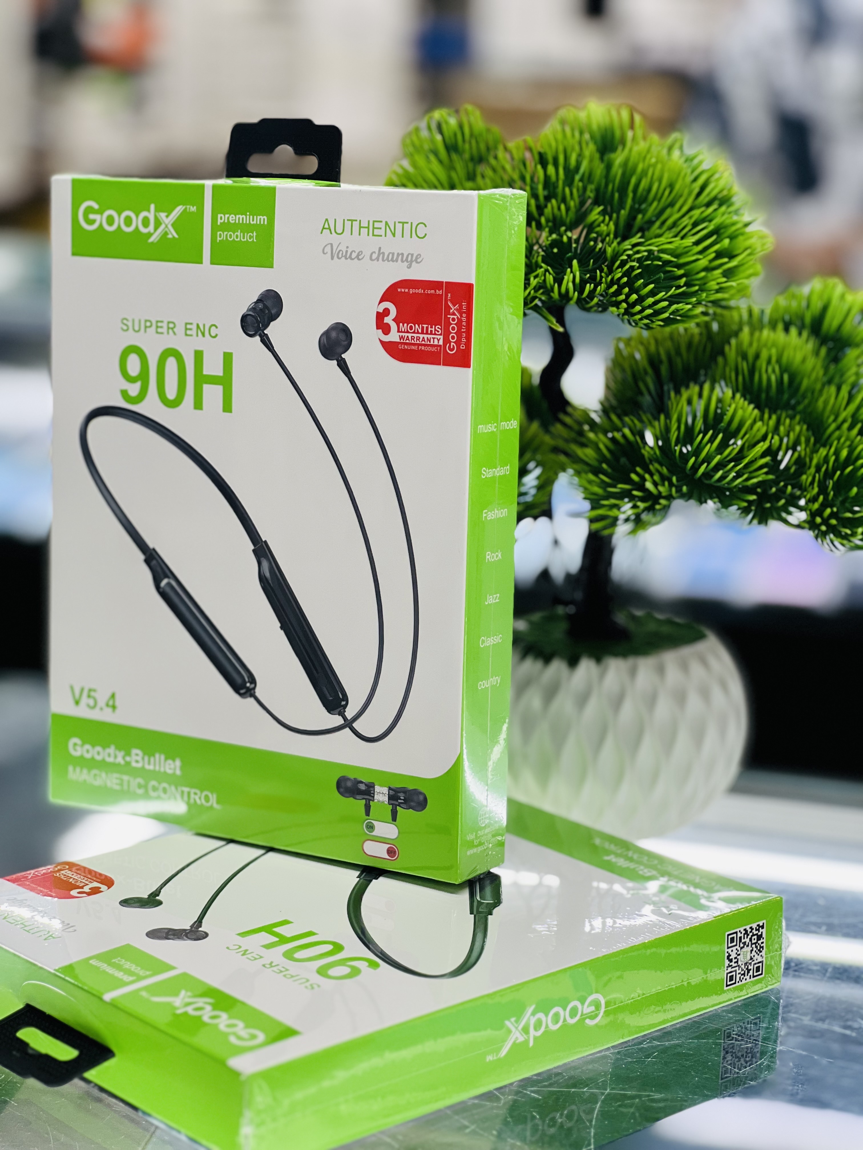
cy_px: 575
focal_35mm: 77
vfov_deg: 25.3
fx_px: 2560
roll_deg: -1.9
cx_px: 432
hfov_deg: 19.1
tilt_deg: -12.0
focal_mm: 9
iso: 100
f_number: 2.8
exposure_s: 1/100
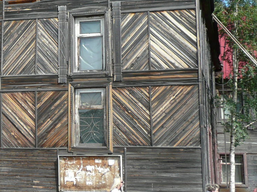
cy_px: 56
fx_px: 653
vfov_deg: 16.7
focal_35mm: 88
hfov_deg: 21.0
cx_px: -37
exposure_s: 1/500
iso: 100
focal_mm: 5.5
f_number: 3.6
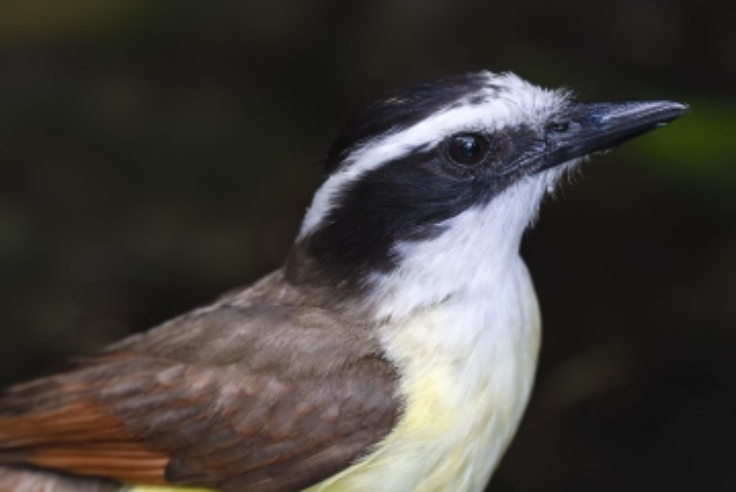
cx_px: 324
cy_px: 411
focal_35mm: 1335
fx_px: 27315
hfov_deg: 1.5
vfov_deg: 1.0
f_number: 4
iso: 500
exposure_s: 1/160
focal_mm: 600
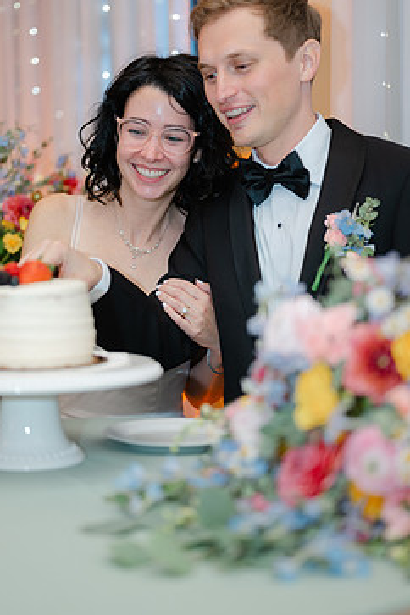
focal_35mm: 62
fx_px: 1059
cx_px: 180
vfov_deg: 32.4
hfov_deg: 21.9
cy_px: 286
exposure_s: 1/100
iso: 320
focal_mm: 50
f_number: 1.8
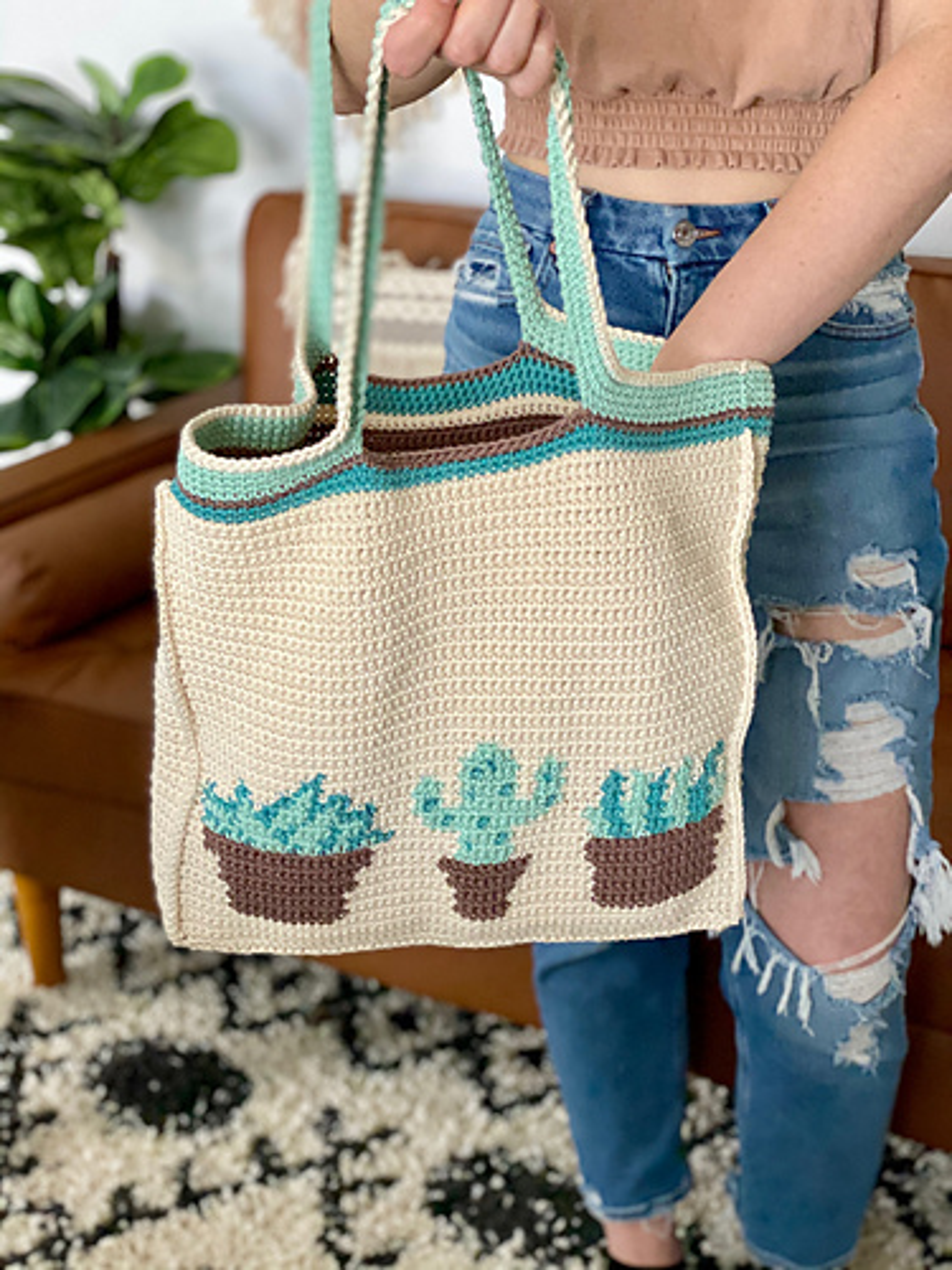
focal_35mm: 52
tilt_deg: -22.6
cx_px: 476
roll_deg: +0.4
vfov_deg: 36.8
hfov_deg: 28.0
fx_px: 1907
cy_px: 635
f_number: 2
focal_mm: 6
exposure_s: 1/122
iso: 200
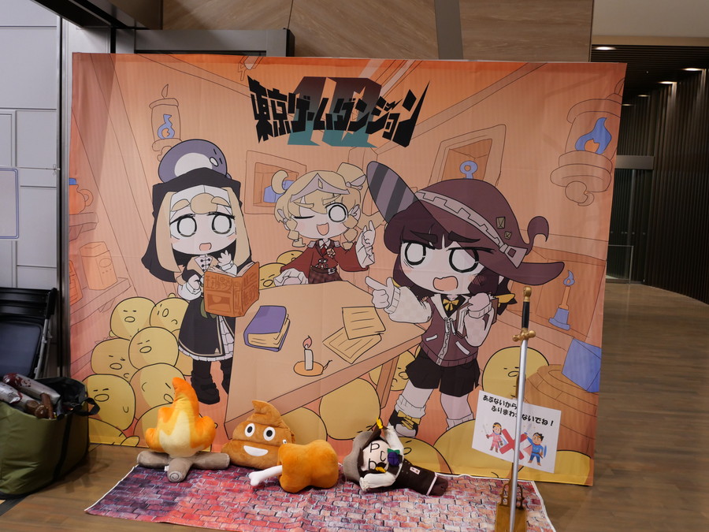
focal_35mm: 28
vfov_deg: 49.7
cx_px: 354
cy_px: 266
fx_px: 573
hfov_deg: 63.4
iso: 1000
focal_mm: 14
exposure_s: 1/60
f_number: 5
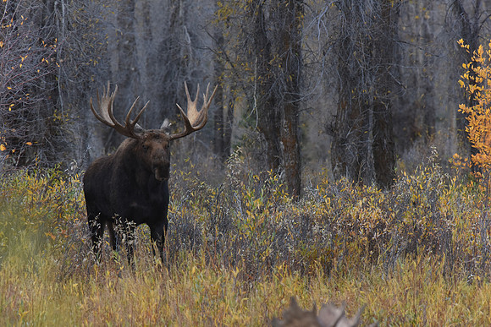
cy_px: 164
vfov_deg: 2.8
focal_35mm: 500
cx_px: 246
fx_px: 6821
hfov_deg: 4.1
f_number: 6.3
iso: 2000
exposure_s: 1/160
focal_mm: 500
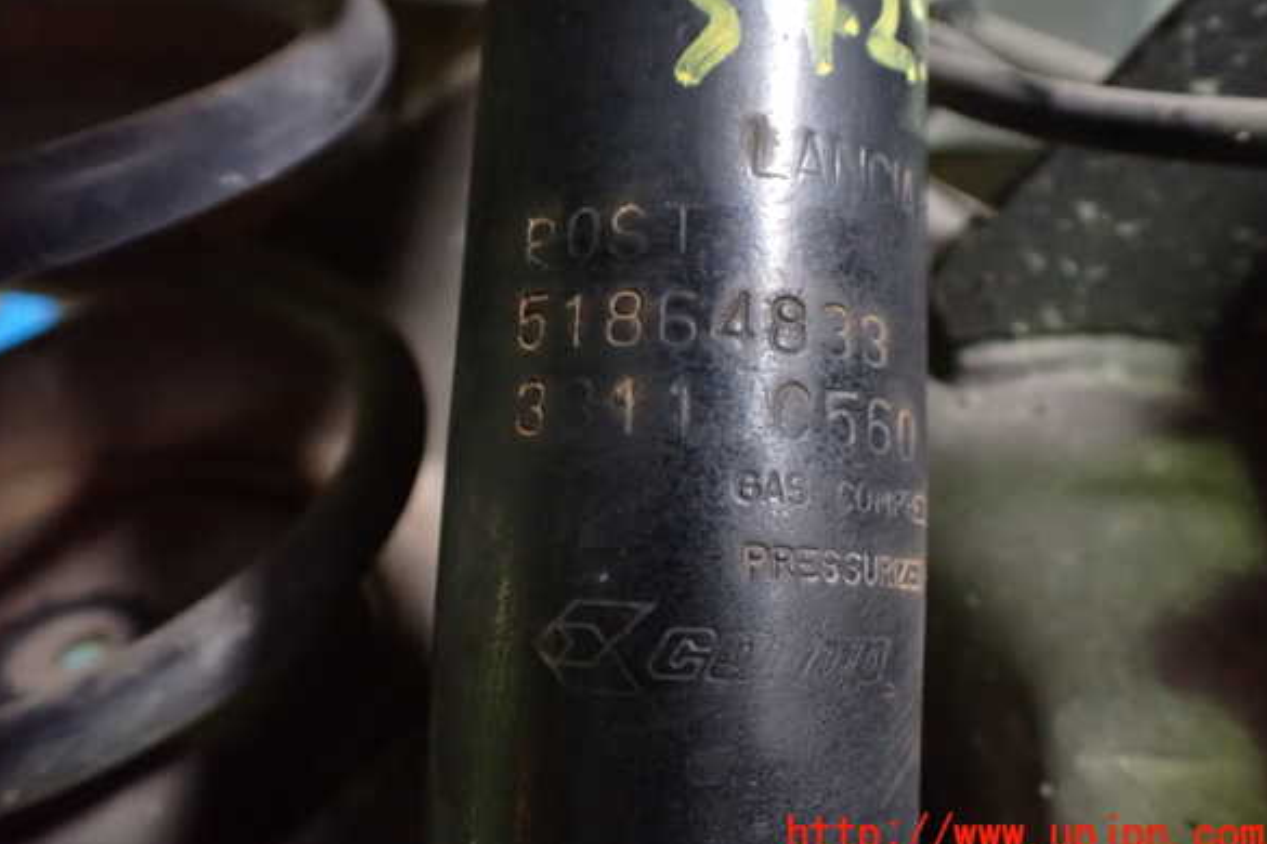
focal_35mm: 32
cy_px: 377
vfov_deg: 41.1
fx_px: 1126
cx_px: 626
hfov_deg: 58.7
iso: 1250
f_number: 2.3
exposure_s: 1/30
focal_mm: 5.4
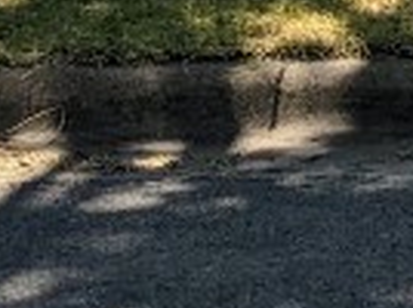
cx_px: 1242
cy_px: -462
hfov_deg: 8.2
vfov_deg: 6.7
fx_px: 2465
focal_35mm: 207
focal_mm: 4.38
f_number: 1.73
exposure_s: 1/3906
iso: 79
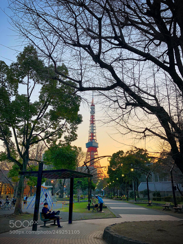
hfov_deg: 49.7
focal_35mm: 28
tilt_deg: +21.7
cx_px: 92
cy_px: 122
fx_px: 197
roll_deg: -1.2
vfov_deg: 63.4
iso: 25
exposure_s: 1/120
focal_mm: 4
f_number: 1.8
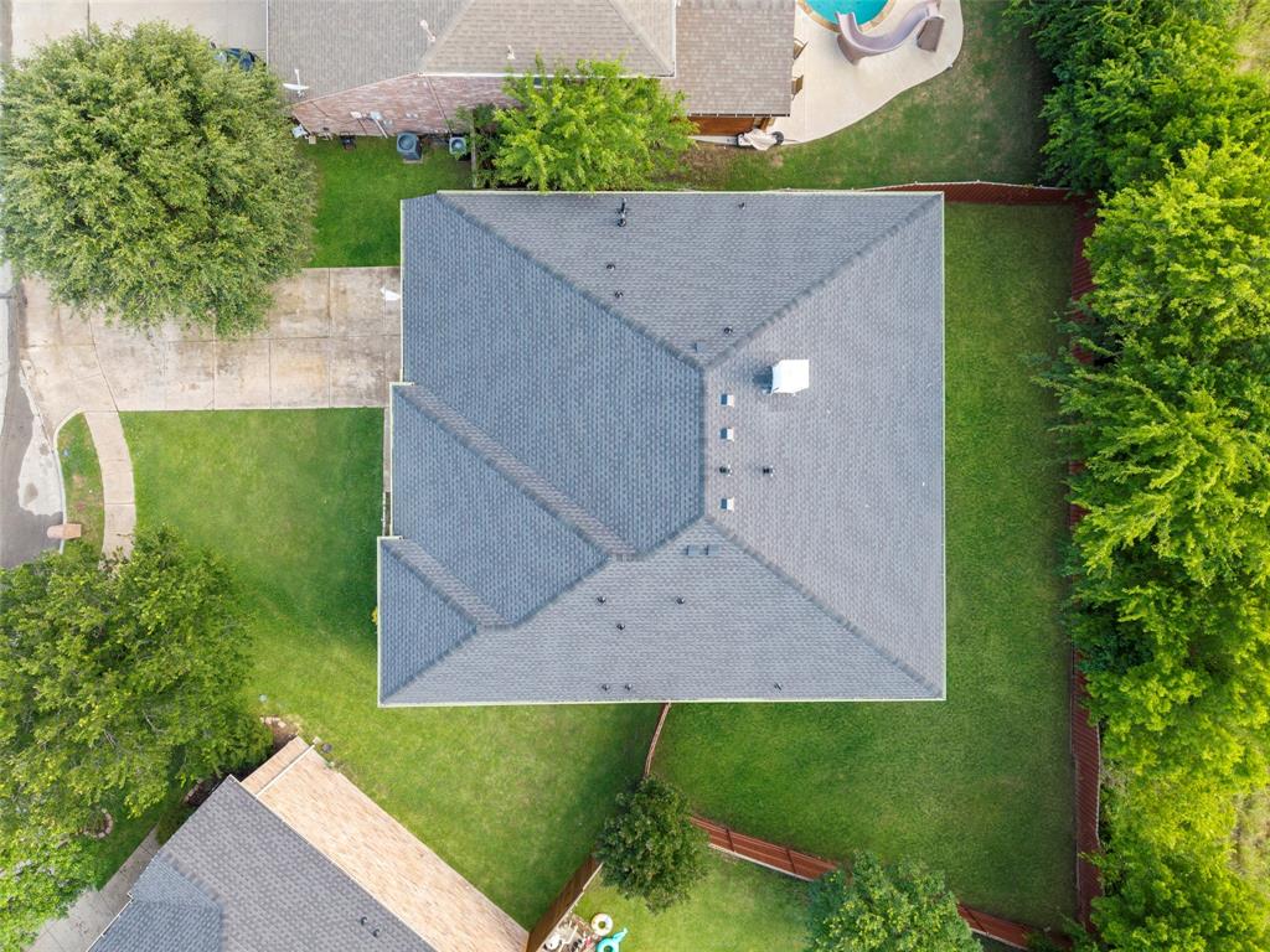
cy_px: 476
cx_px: 635
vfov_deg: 56.8
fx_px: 881
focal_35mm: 24
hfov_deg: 71.6
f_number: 1.8
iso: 100
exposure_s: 1/8
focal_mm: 8.67
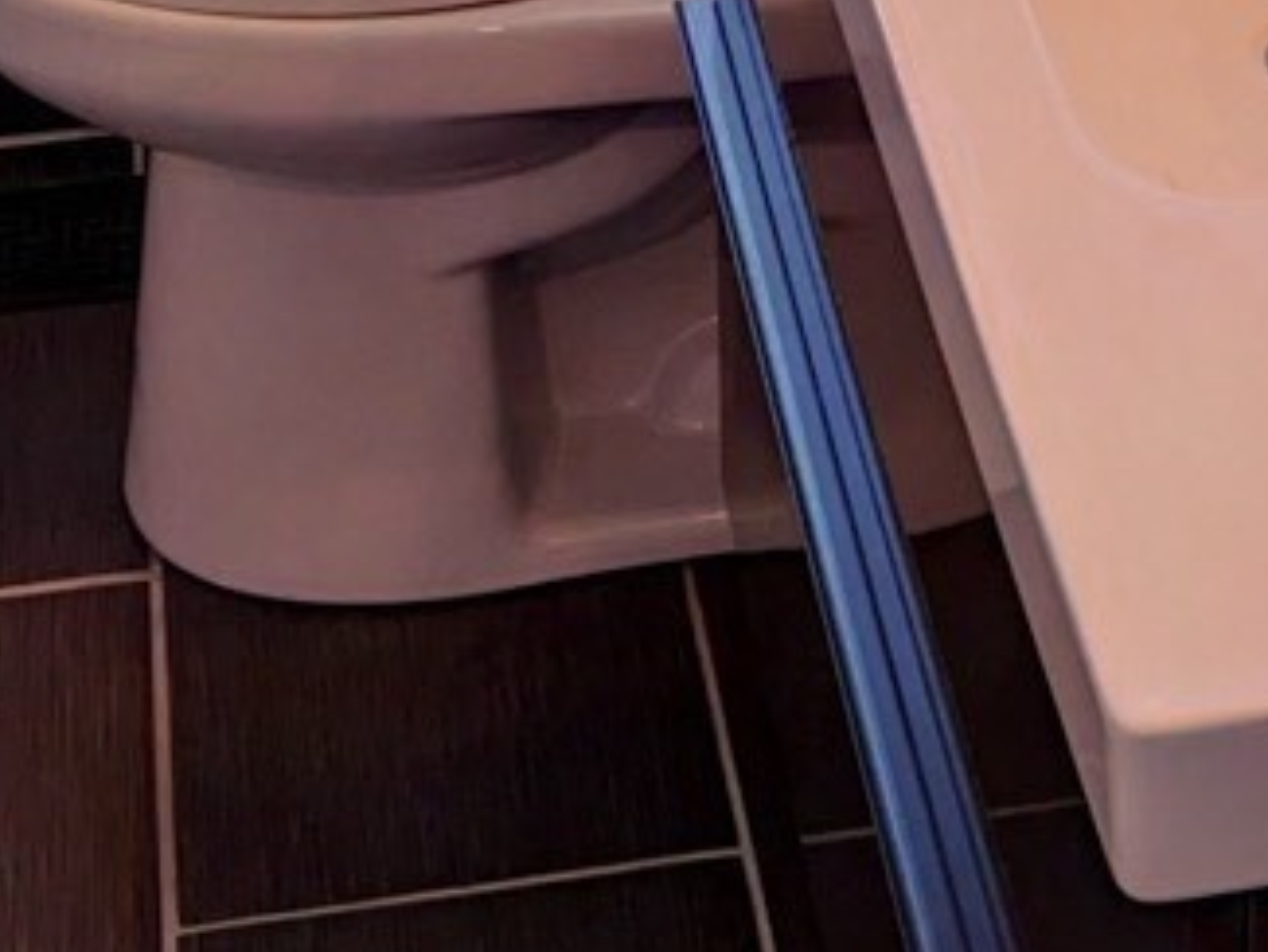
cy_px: -1186
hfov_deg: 15.8
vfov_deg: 10.6
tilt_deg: -17.1
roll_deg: -0.8
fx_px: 4507
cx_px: 1108
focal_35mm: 123
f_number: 1.5
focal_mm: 5.7
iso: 50
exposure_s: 1/303
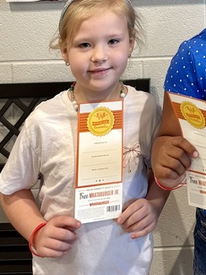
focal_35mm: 80
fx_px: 635
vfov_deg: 20.8
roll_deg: +1.1
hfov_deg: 17.1
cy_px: -136
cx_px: 284
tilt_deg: -1.8
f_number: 1.78
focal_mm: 6.76
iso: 200
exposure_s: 1/60
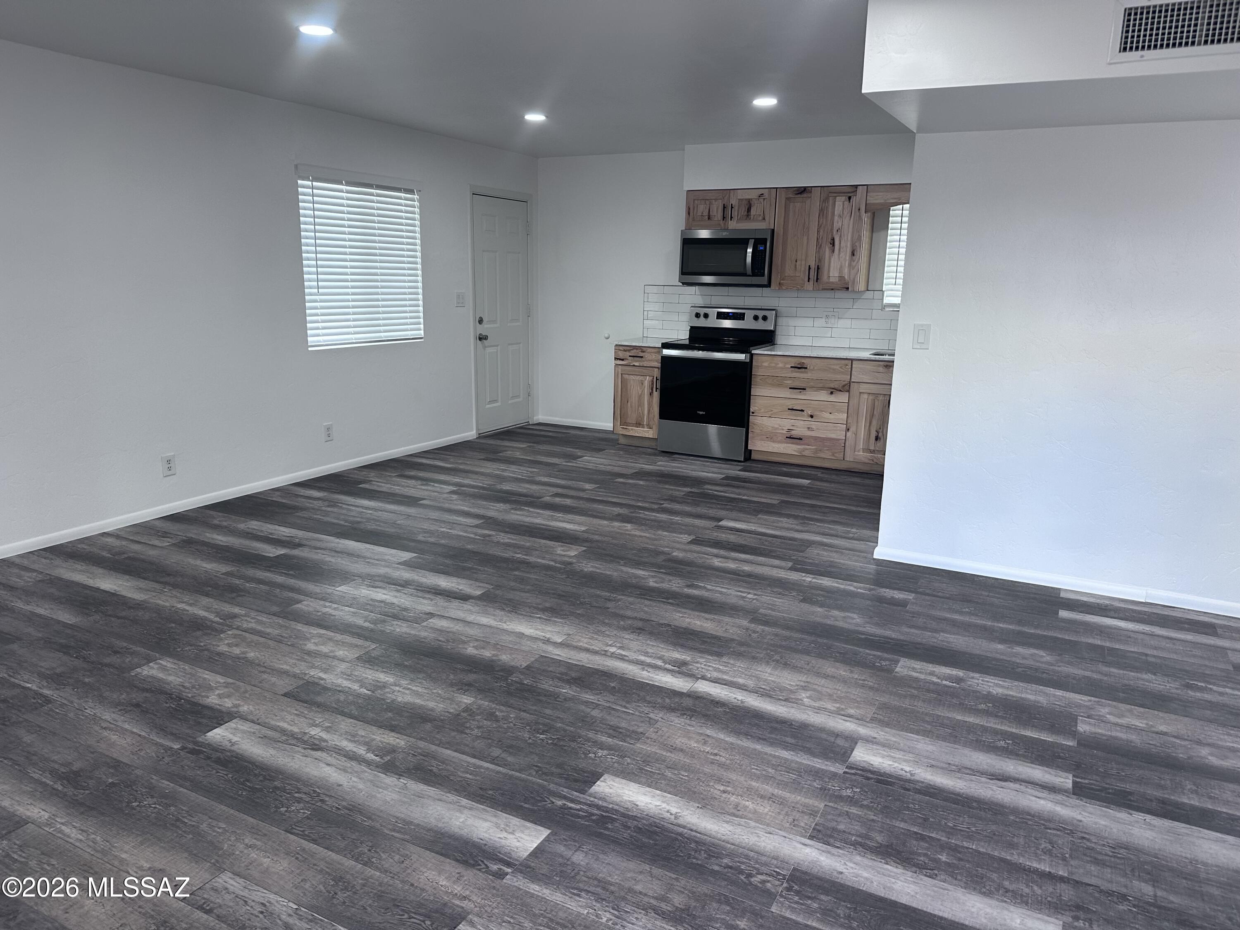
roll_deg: -1.2
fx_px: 860
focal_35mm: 24
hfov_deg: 71.6
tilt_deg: -11.9
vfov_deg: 56.8
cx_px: 620
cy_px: 465
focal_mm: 6.86
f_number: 1.78
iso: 125
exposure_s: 1/120
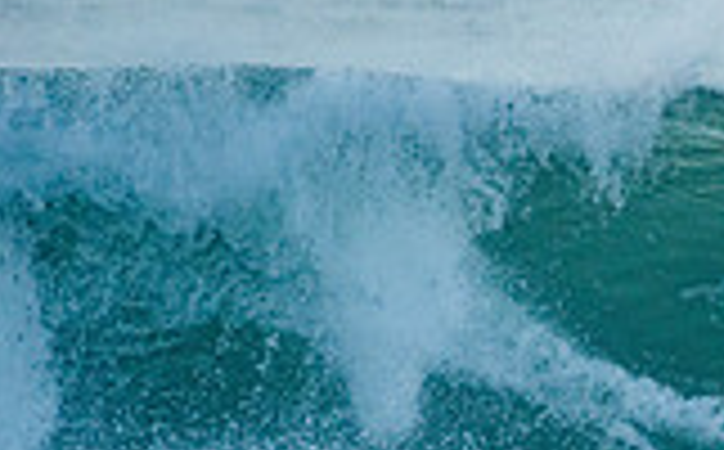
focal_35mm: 1839
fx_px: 36223
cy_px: 533
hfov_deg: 1.1
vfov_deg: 0.7
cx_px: 1259
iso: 500
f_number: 5.6
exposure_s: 1/1600
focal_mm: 500
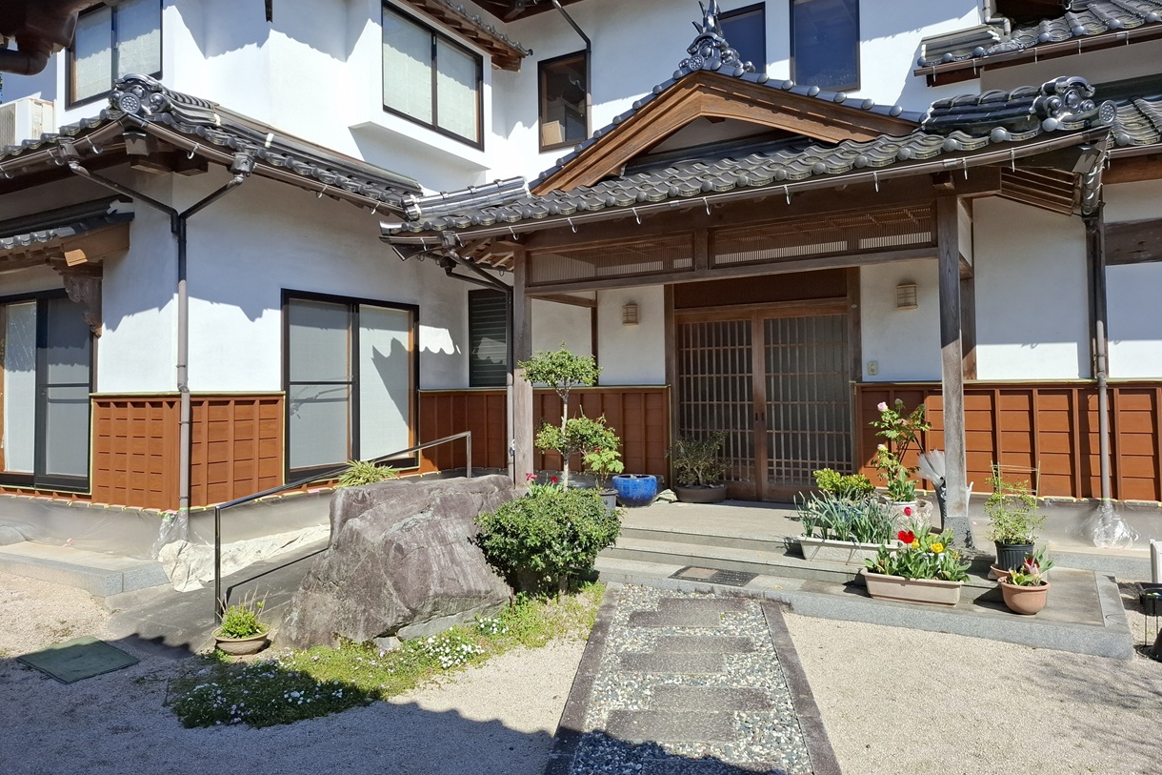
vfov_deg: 53.1
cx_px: 580
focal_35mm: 24
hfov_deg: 73.8
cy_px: 360
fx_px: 775
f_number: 1.8
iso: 50
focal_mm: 5.54
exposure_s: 1/2427
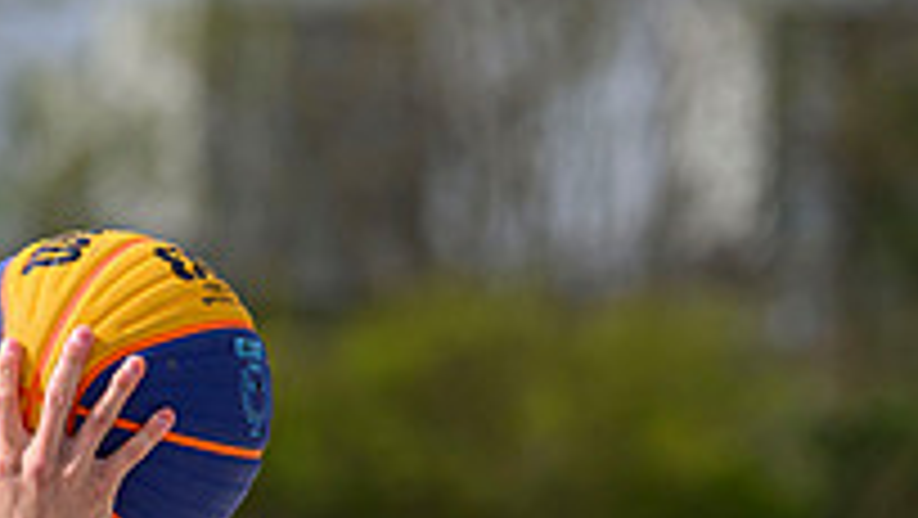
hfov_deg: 4.4
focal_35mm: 494
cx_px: -170
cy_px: 945
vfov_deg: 2.5
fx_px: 12031
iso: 400
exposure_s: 1/5000
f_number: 3.5
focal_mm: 135
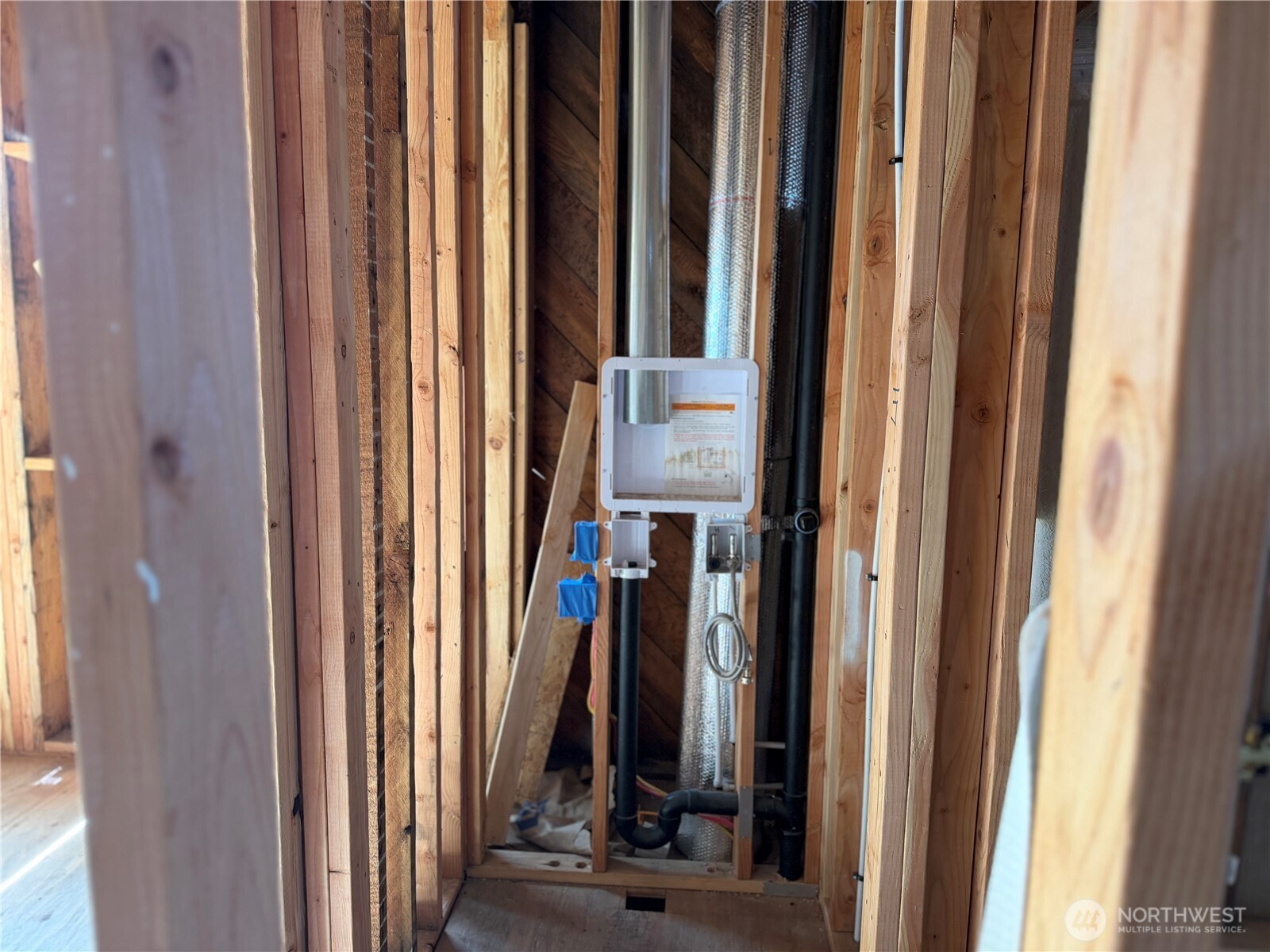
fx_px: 881
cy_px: 476
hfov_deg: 71.6
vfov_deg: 56.8
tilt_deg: -8.2
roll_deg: -1.0
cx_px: 635
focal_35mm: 24
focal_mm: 6.76
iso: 200
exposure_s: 1/85
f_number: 1.78
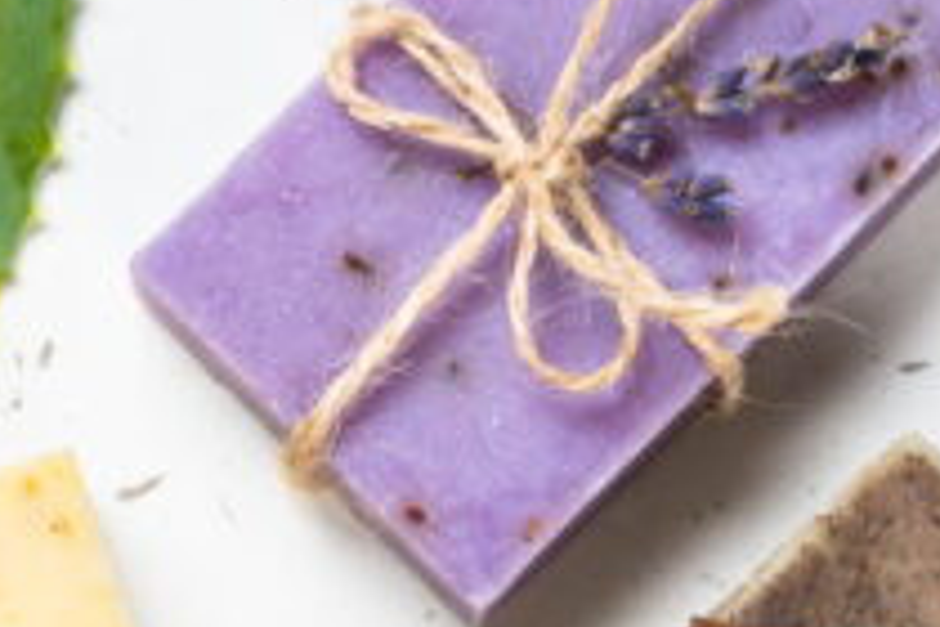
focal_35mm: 488
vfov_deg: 2.8
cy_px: 562
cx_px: -45
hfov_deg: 4.2
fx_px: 12741
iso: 125
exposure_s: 1/125
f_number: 13
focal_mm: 100
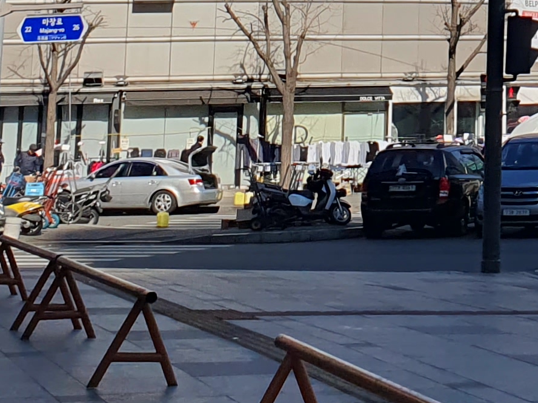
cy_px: -360
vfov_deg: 11.5
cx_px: 756
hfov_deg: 15.6
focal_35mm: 118
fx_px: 1834
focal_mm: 4.32
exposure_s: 1/2328
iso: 50
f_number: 2.4
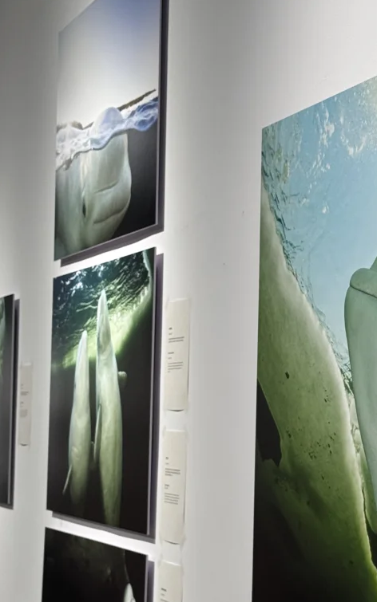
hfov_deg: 13.4
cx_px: 328
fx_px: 1594
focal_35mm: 97
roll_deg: -1.4
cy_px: 326
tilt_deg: +3.4
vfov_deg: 21.4
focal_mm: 6.76
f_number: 1.78
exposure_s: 1/100
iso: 64
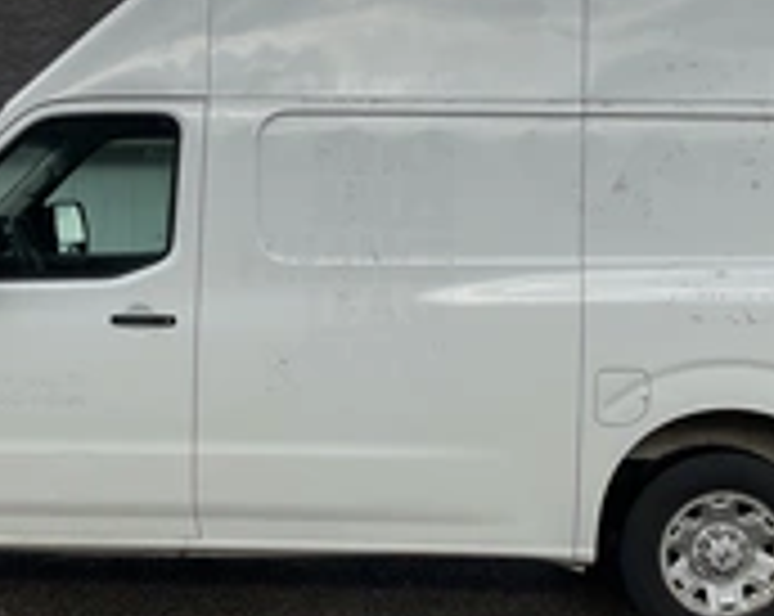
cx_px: 284
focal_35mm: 66
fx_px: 1509
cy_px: 279
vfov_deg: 23.1
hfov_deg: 28.6
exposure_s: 1/1377
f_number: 1.8
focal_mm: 3
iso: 25
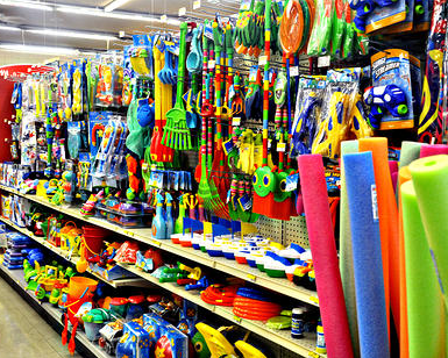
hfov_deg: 38.8
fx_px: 636
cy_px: 180
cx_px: 219
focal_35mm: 48
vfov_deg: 31.5
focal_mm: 28
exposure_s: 1/30
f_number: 5.6
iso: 360
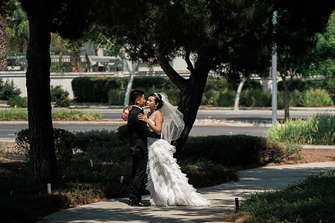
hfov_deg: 14.4
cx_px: 244
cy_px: 159
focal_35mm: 142
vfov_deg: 9.6
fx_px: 1321
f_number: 1.8
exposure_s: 1/12800
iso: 200
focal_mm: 85
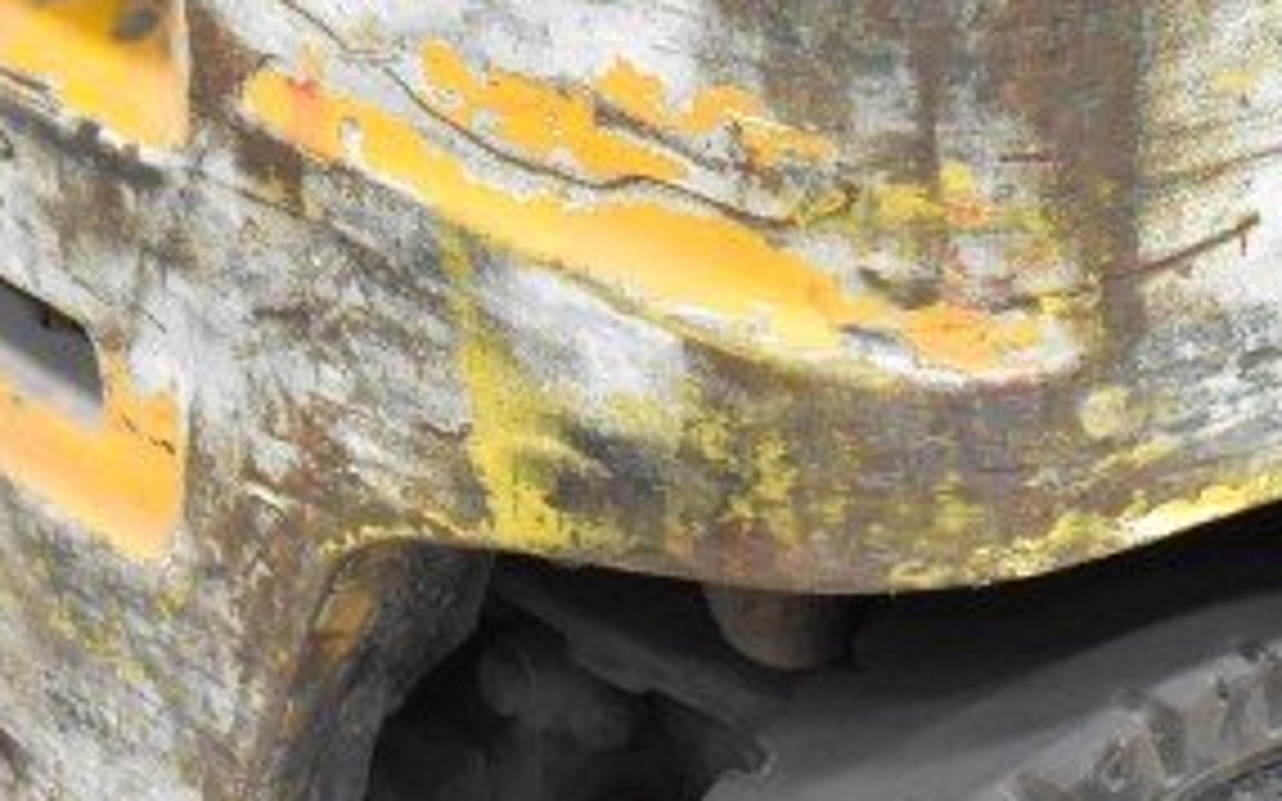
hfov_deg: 13.0
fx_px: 5629
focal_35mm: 161
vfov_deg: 8.1
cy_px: 72
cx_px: 967
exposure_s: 1/20
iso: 1600
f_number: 5.6
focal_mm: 25
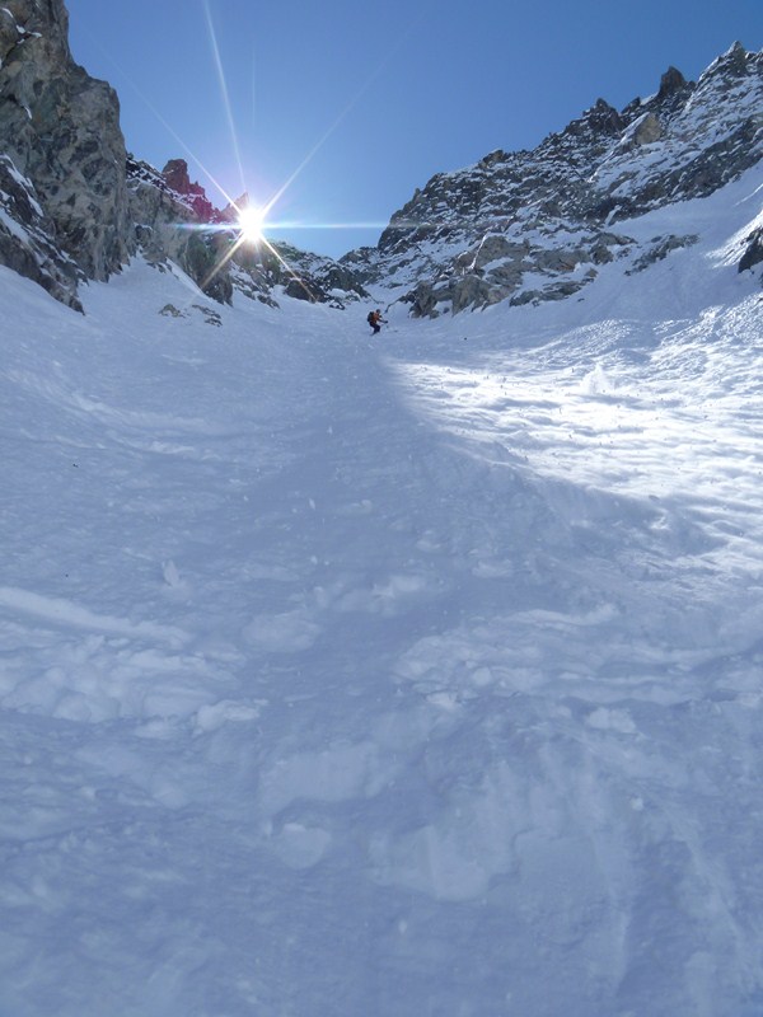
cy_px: 508
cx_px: 382
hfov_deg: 40.7
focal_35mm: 35
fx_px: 1029
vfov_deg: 52.6
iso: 80
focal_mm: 6.3
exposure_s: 1/400
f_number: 5.6
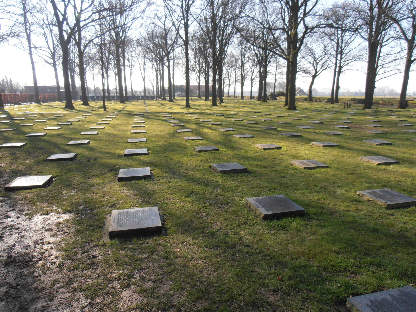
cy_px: 156
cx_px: 208
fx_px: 288
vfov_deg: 56.8
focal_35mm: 24
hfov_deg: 71.6
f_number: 3
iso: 80
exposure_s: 1/400
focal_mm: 4.2
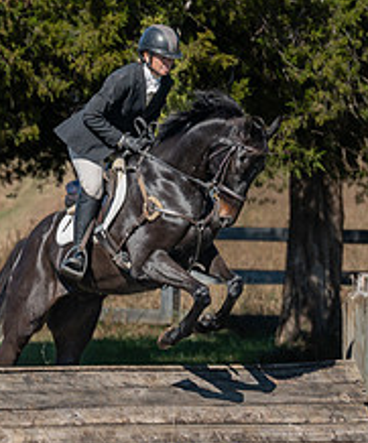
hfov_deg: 2.7
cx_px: 260
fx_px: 7855
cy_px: 244
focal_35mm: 590
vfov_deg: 3.2
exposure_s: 1/500
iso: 200
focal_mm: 200
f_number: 6.3
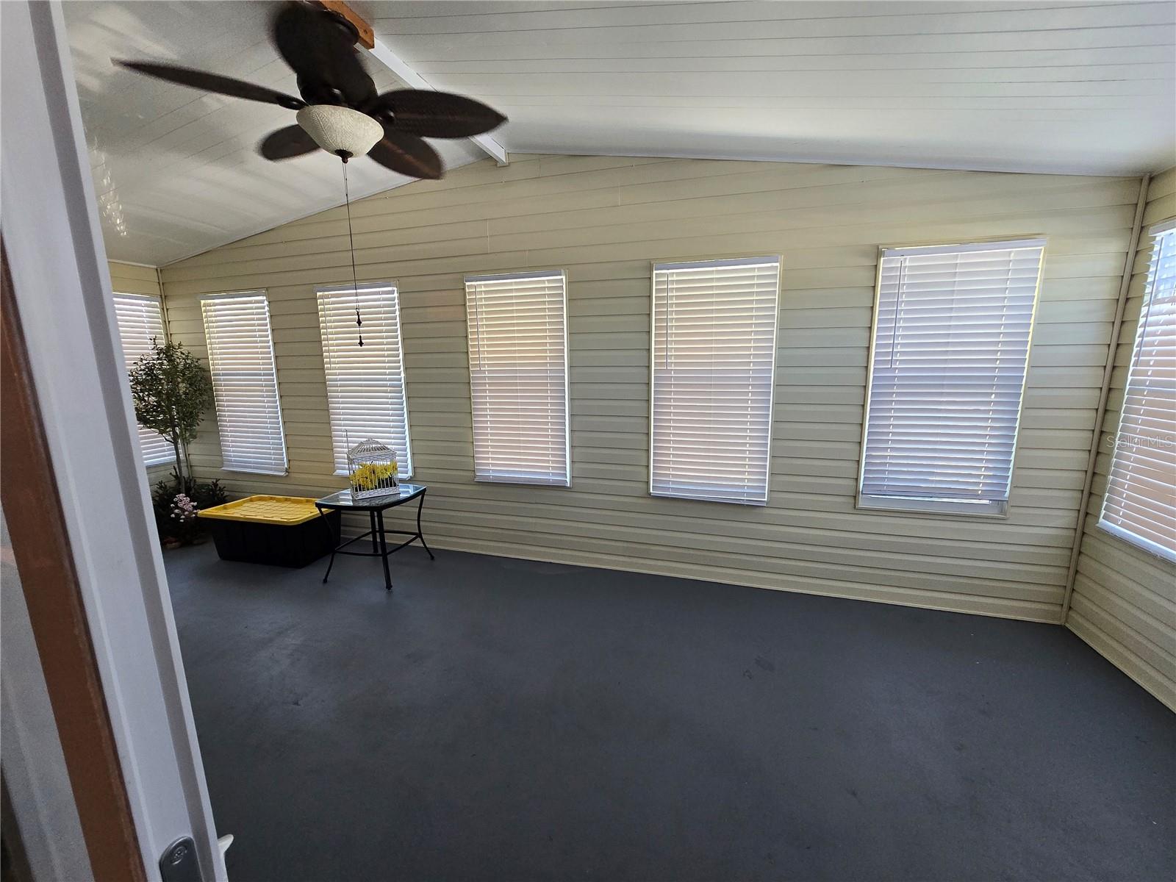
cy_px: 441
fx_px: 442
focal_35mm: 13
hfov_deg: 106.2
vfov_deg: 89.9
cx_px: 588
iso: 250
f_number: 2.2
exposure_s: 1/100
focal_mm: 2.2
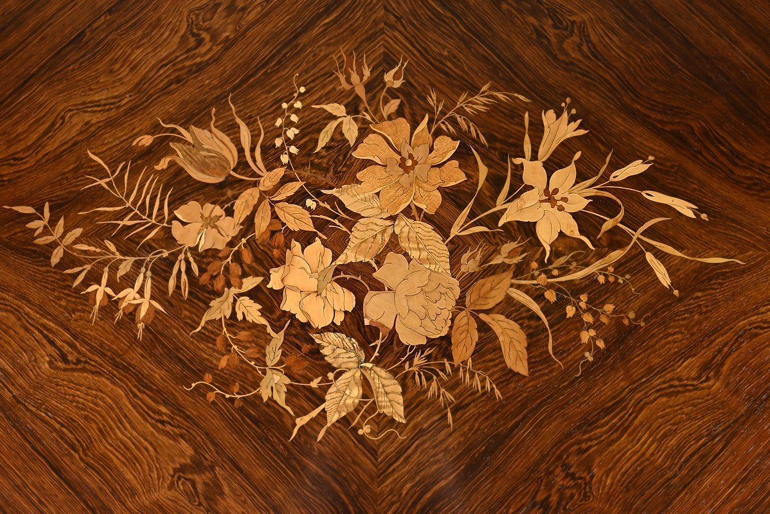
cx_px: 385
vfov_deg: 33.4
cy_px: 257
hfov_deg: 48.4
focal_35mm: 40
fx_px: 856
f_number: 5.6
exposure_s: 1/50
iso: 5000
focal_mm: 40
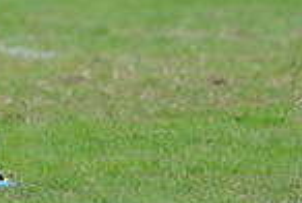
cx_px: -186
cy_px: -183
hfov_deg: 1.9
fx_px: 8986
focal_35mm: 1069
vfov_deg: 1.3
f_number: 4
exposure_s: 1/500
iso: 1600
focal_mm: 270
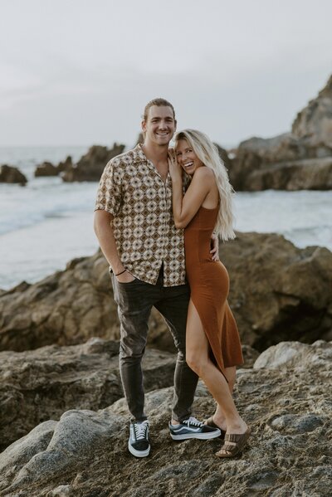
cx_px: 166
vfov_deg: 34.5
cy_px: 248
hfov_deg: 23.4
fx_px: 801
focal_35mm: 58
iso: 320
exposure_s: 1/100
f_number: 2
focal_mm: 58
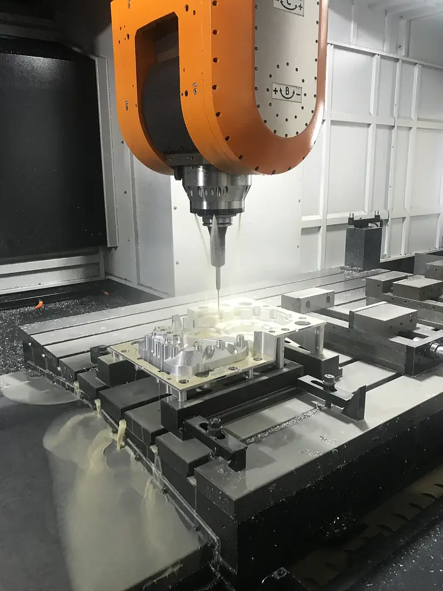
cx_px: 222
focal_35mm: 28
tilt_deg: -13.3
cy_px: 296
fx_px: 478
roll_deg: +0.5
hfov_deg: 49.7
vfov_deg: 63.4
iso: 50
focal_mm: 3.99
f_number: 1.8
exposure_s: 1/15
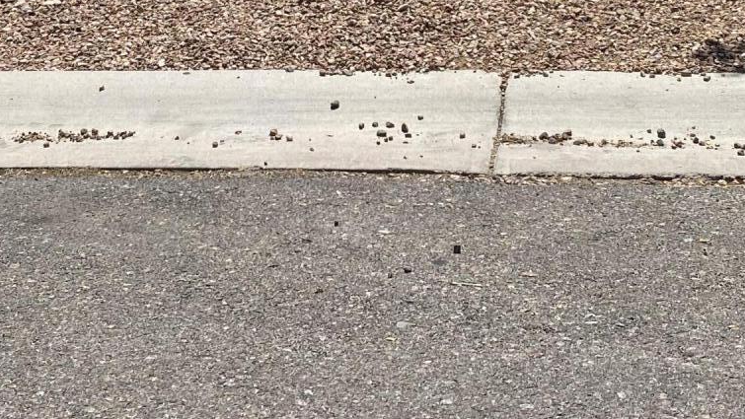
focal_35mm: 75
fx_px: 1482
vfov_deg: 15.2
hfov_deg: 28.2
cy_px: -150
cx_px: 321
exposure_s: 1/4274
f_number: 1.8
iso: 32
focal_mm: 4.25
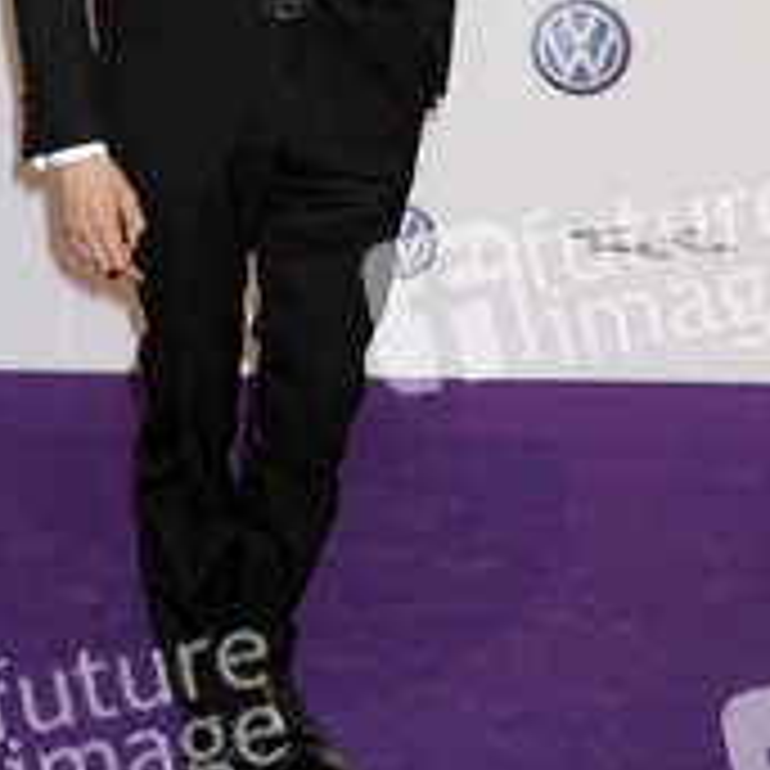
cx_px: 185
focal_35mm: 139
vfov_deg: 12.5
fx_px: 3498
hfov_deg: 12.5
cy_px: 63
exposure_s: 1/160
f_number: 6.3
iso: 640
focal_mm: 70
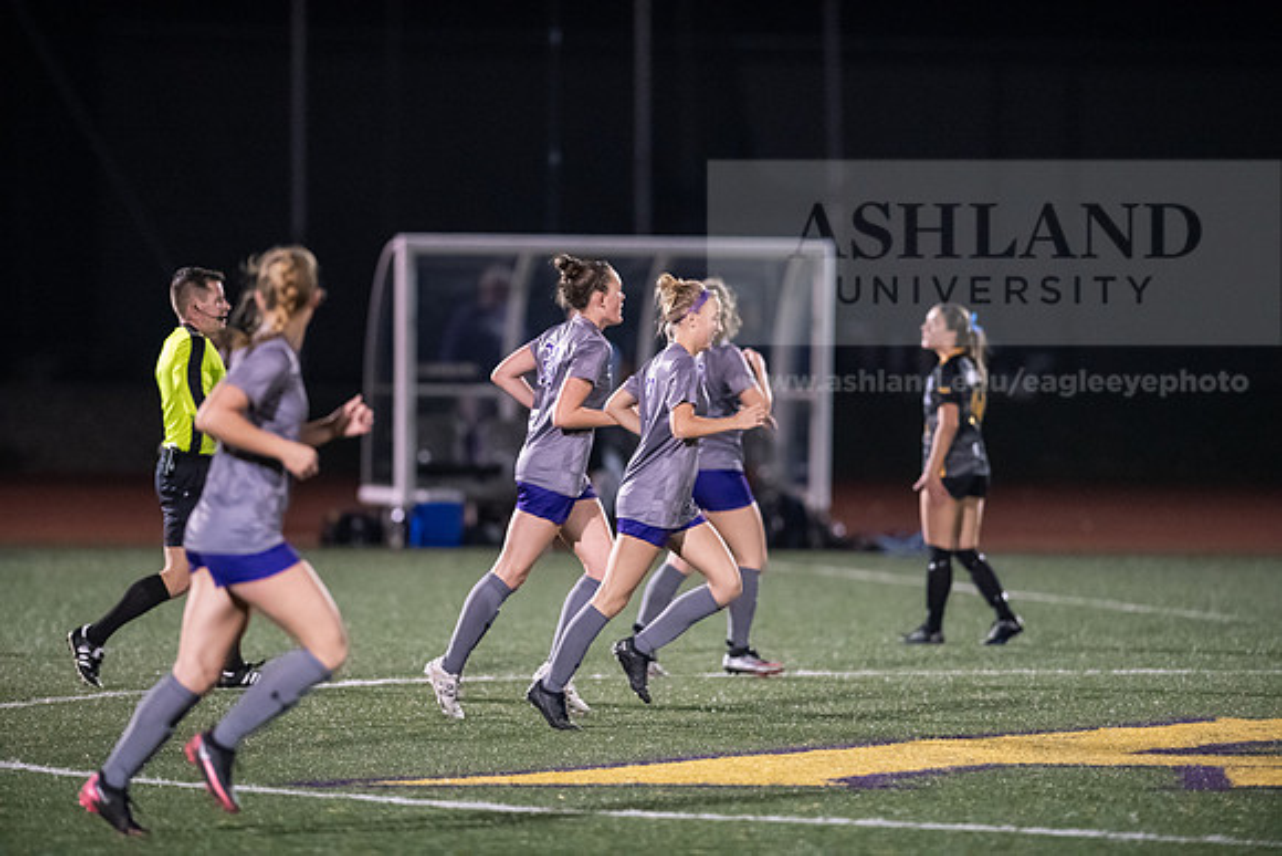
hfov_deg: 6.9
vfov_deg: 4.6
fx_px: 10685
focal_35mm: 300
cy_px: 428
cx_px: 641
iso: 8000
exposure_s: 1/640
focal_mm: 300
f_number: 2.8
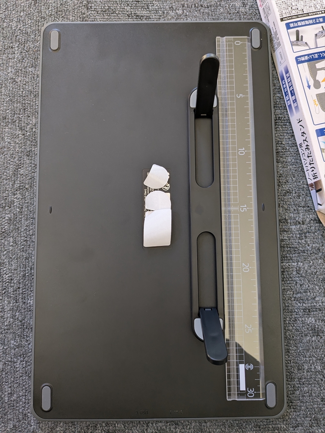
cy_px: 216
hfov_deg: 51.4
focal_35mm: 27
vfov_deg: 65.3
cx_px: 162
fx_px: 338
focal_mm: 4.38
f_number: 1.73
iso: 97
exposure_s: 1/24
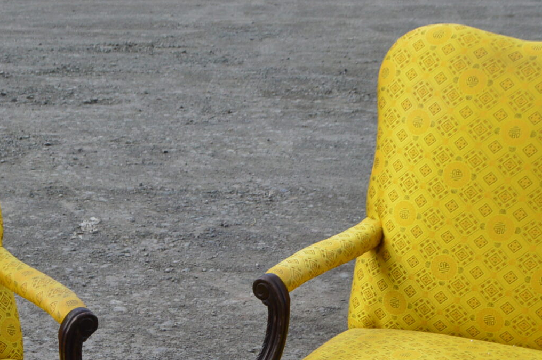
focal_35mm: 68
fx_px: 1023
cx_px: 177
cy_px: 392
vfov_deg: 19.2
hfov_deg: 29.5
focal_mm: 18
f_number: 10
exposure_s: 1/200
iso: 400
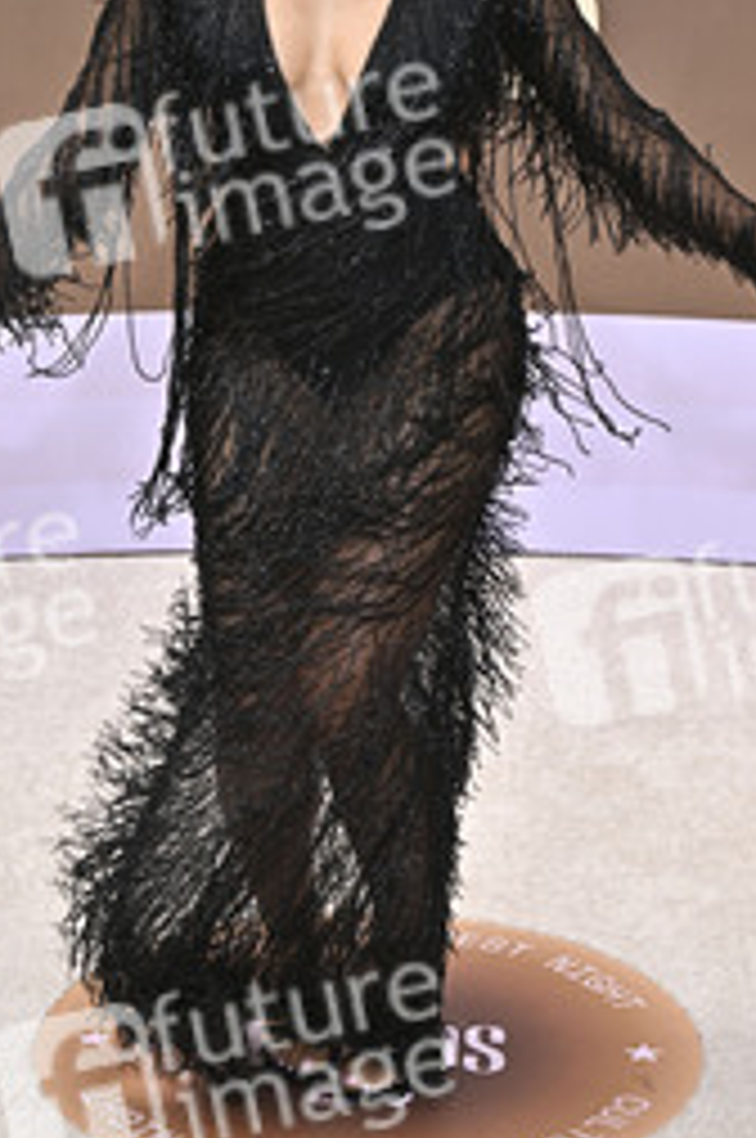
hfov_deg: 14.4
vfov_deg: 21.4
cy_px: 396
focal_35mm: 95
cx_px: 356
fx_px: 3000
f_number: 11
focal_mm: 60
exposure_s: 1/320
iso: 400
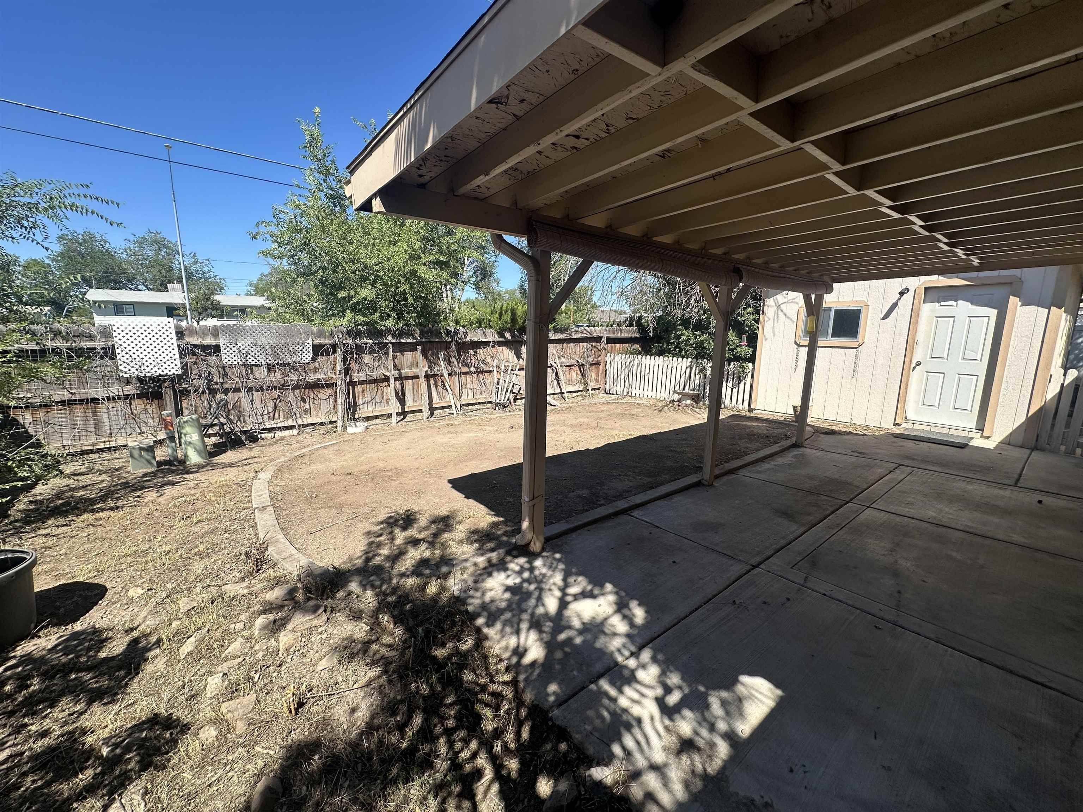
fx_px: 438
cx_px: 542
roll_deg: -0.3
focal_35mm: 14
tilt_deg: -10.6
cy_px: 406
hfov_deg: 102.1
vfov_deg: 85.7
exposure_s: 1/1350
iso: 50
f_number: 2.2
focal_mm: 2.22
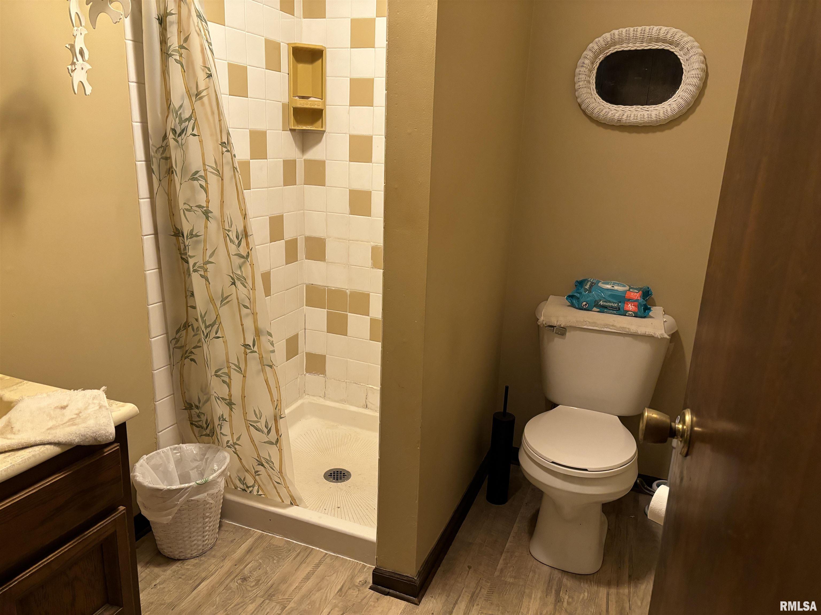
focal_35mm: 26
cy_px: 308
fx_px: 617
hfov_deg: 67.3
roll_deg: -2.3
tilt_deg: -15.2
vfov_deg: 53.1
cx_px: 410
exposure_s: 1/60
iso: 400
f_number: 1.6
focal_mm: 5.96
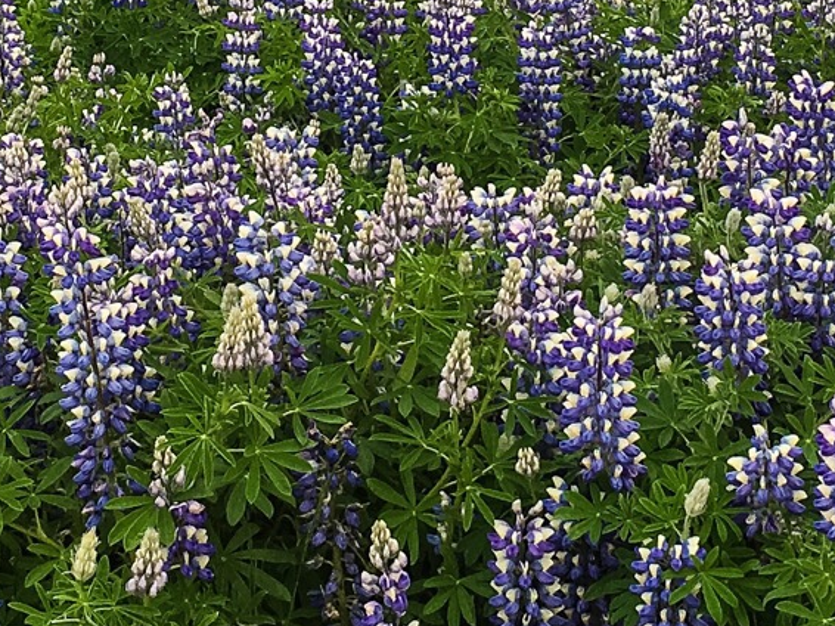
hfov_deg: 23.4
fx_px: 1977
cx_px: 685
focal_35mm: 82
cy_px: -208
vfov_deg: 16.9
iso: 25
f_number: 2.2
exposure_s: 1/388
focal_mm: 4.15
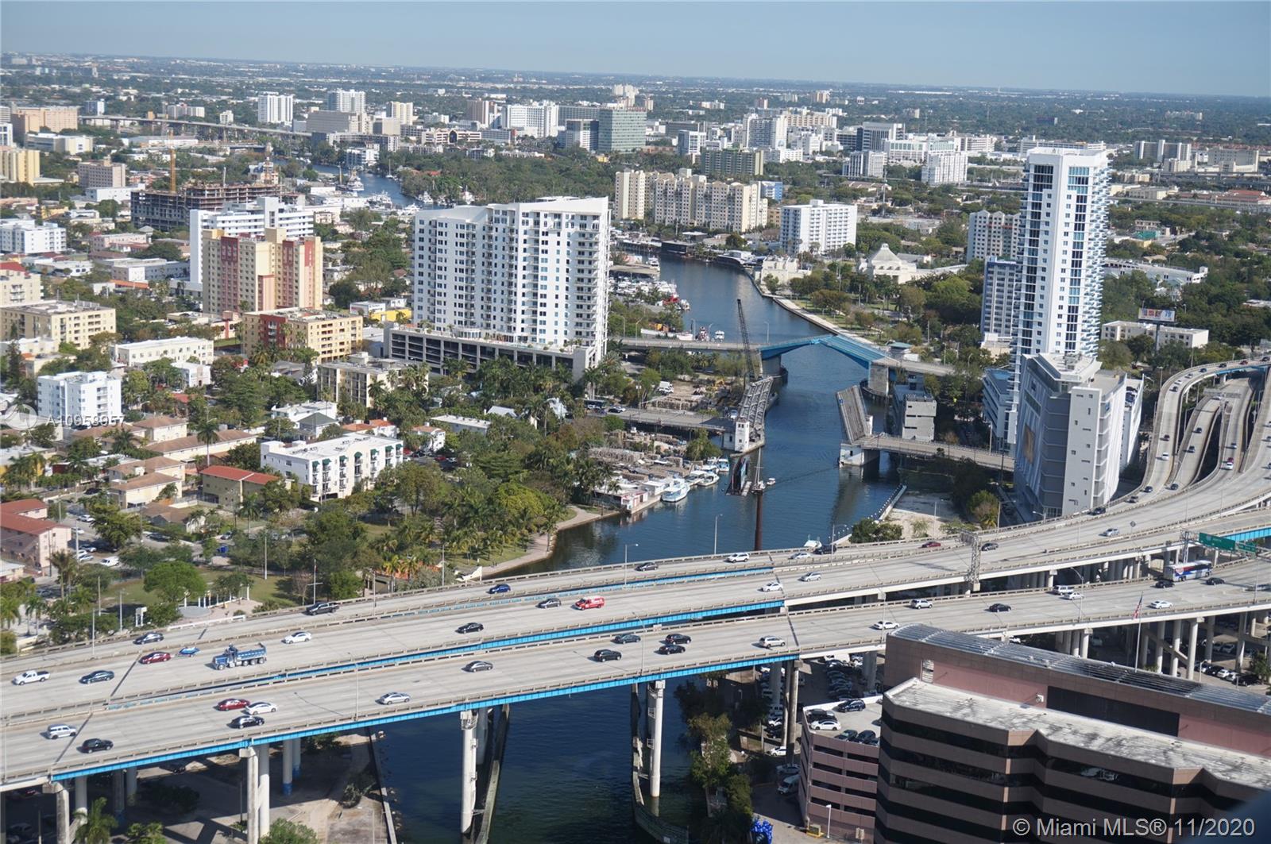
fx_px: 1904
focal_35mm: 54
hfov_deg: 36.9
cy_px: 422
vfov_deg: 25.0
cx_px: 636
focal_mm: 36
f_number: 5.6
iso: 100
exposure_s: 1/640
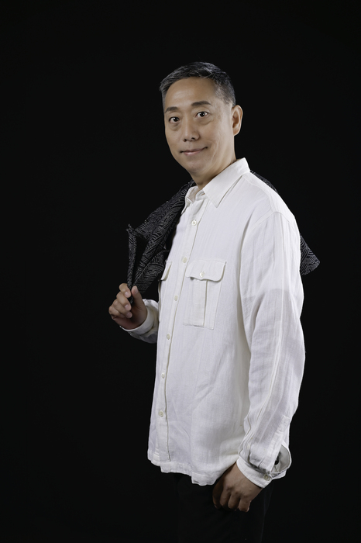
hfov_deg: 27.0
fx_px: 753
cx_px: 180
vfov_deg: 39.6
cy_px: 272
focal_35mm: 50
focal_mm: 50
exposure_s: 1/200
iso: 100
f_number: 8
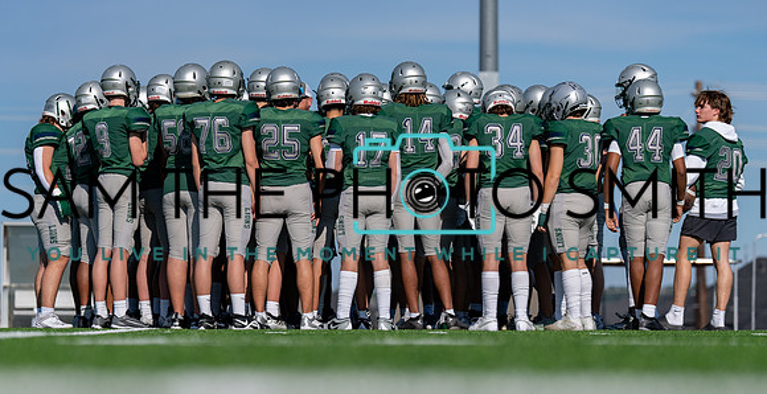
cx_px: 380
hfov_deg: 12.2
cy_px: 173
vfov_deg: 6.3
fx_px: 3587
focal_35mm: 180
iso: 100
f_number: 2.8
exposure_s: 1/2500
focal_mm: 126
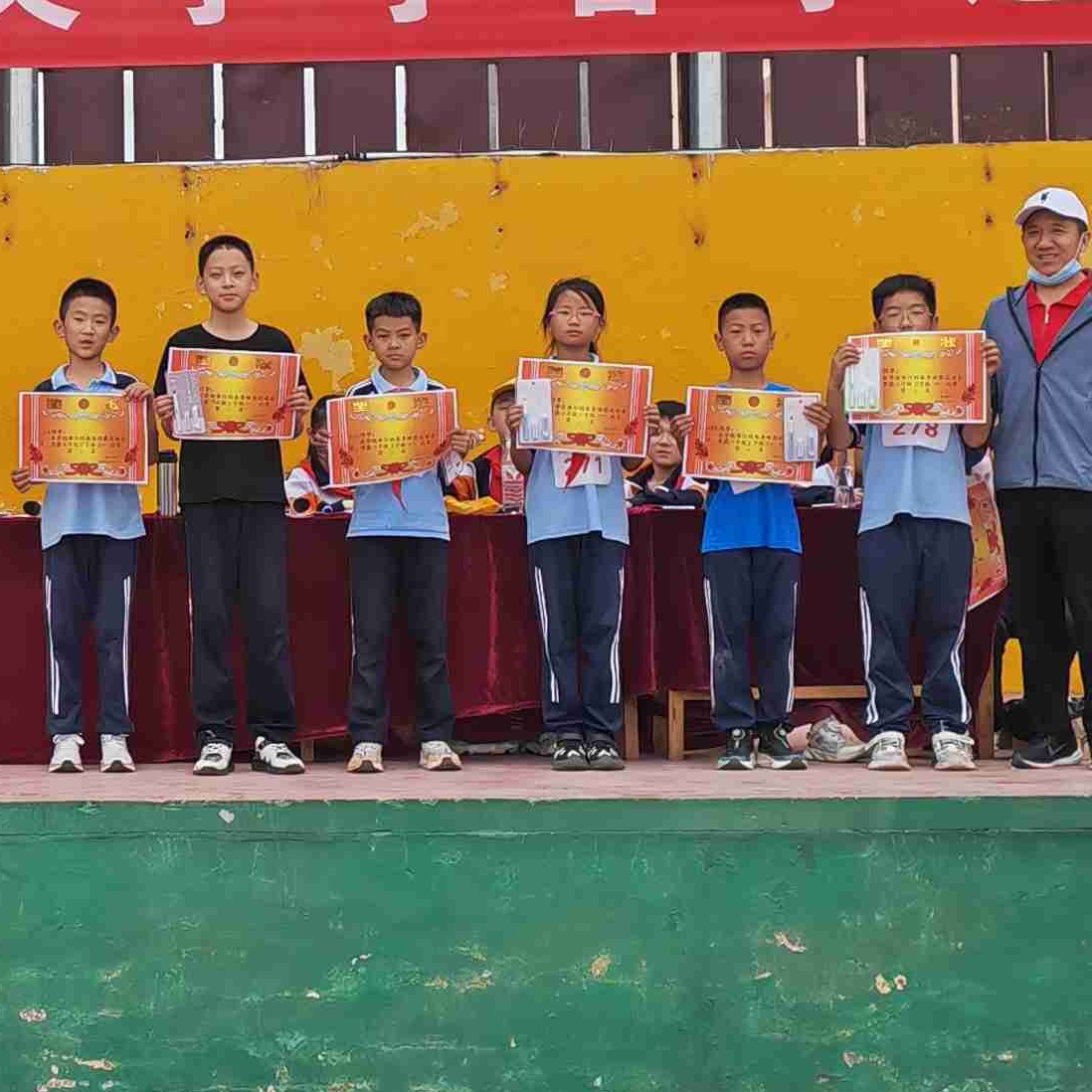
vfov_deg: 19.5
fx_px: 3176
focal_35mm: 89
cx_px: 26
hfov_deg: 19.0
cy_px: 430
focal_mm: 5.53
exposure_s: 1/1667
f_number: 1.8
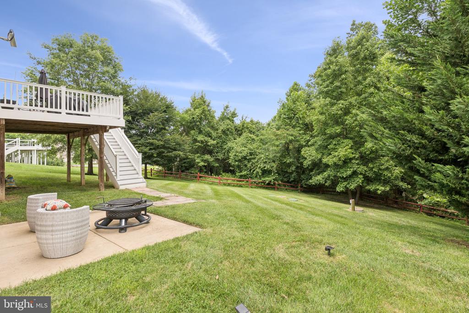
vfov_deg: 70.5
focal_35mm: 17
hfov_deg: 93.3
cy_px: 156
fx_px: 221
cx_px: 234
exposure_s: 1/250
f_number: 9
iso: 200
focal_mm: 11.4
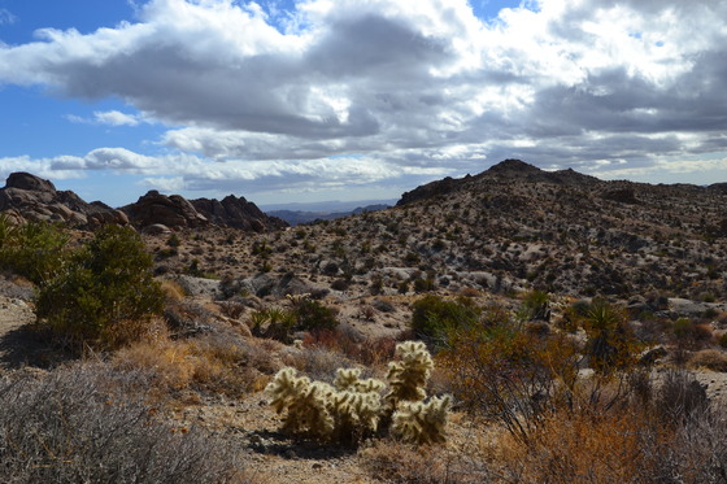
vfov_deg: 43.6
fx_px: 606
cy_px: 242
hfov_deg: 61.9
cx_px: 364
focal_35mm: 30
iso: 250
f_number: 11
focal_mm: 20
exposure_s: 1/500
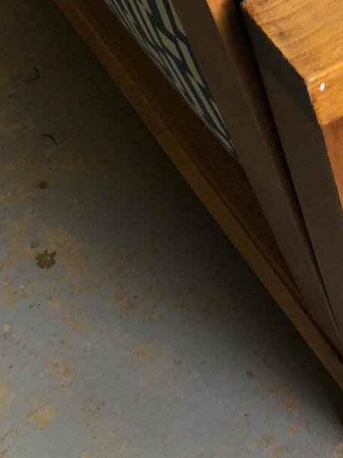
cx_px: 266
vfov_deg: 19.3
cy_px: -178
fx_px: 1216
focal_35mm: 92
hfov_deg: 16.0
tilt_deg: -42.0
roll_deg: -2.0
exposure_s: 1/17
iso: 40
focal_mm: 3.99
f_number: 1.8
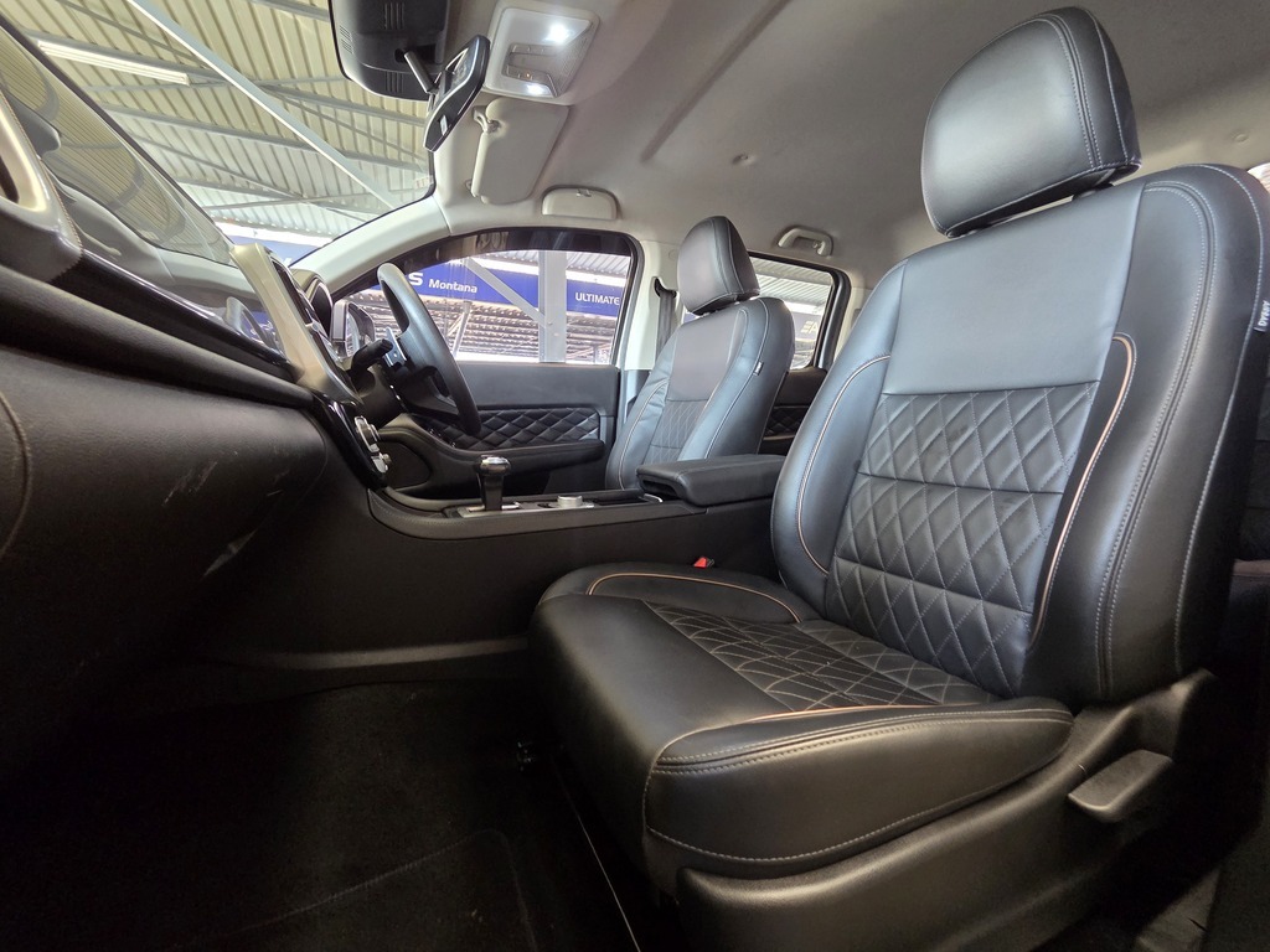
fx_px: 477
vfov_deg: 89.9
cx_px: 635
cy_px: 476
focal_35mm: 13
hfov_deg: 106.2
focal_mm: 2.2
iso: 640
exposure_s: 1/50
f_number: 2.2
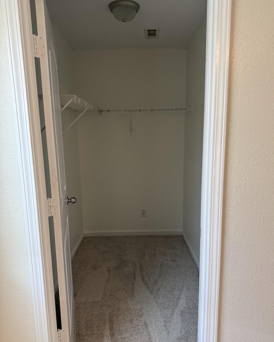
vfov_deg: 66.0
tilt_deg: -9.0
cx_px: 141
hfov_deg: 54.9
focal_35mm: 26
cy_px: 183
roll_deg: +0.3
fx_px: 264
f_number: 1.78
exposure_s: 1/60
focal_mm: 6.76
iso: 160
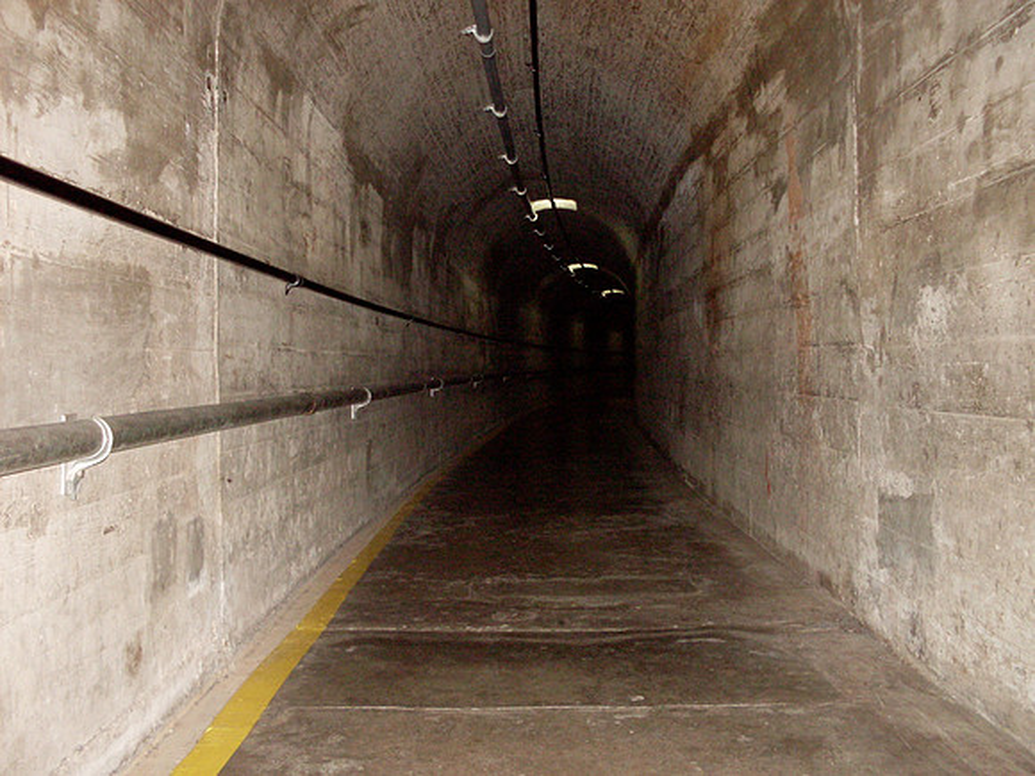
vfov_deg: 37.7
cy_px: 388
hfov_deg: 49.0
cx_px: 518
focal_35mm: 38
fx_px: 1136
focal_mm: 6.3
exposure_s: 1/45
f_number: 2.8
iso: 240
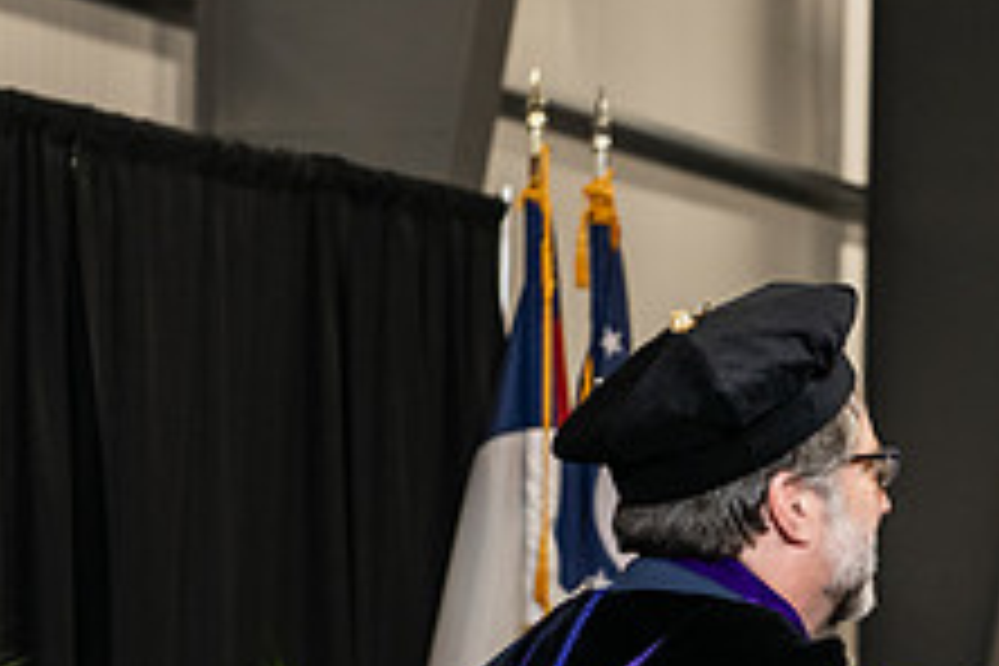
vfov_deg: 7.5
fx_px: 5078
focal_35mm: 183
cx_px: 1040
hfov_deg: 11.1
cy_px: 664
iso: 2000
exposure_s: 1/200
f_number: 5
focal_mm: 70
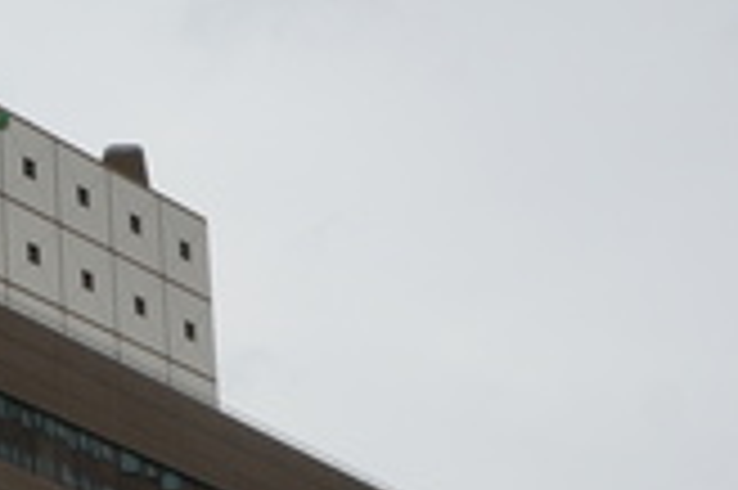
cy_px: 605
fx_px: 2929
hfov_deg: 13.8
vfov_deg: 9.4
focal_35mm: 143
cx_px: -225
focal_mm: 26
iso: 100
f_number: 9
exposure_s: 1/200
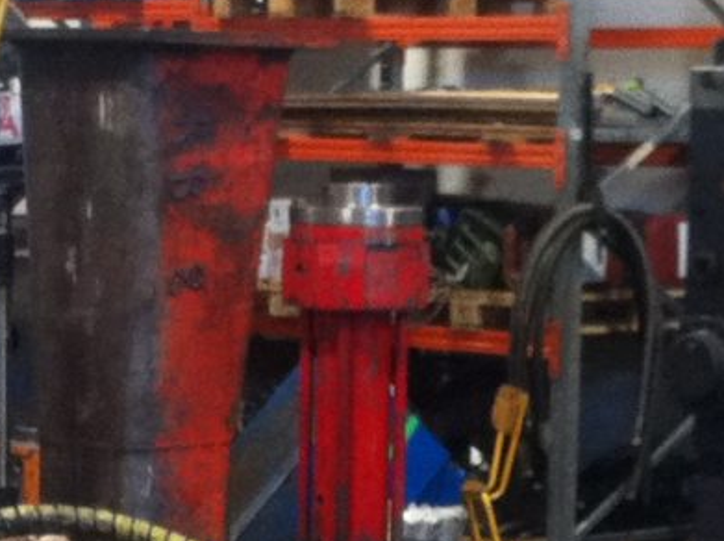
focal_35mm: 172
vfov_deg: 8.5
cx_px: 437
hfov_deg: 11.5
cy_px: 589
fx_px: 3592
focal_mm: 3.85
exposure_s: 1/15
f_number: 2.8
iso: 200
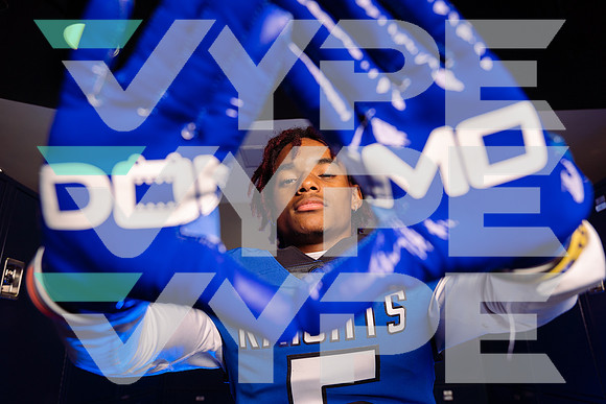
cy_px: 202
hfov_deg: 73.7
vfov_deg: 53.2
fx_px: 404
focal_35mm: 24
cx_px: 303
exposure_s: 1/250
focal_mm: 24
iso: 320
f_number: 4.5
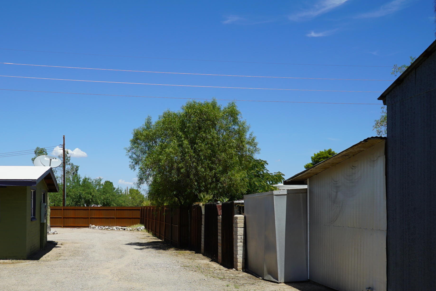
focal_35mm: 41
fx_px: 497
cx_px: 147
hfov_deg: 46.7
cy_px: 197
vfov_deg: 32.4
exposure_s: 1/125
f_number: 14
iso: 100
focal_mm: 25
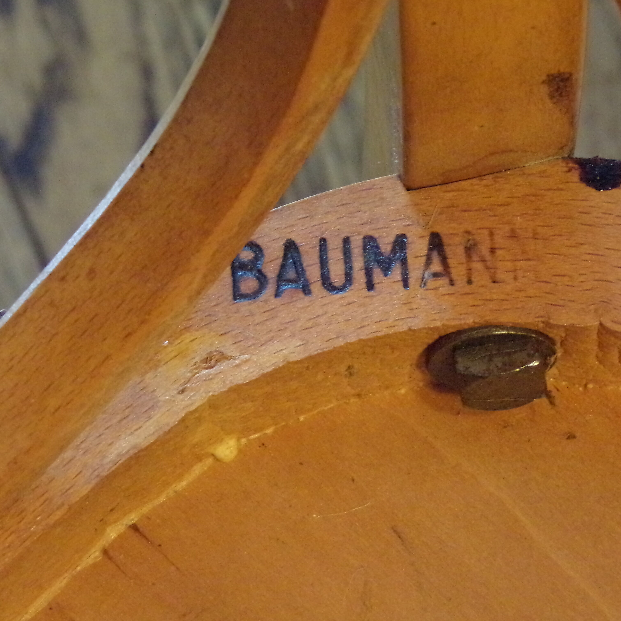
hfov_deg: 8.6
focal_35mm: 203
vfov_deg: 8.6
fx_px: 4120
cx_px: 427
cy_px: 268
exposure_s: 1/34
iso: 800
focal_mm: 27.1
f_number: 4.5
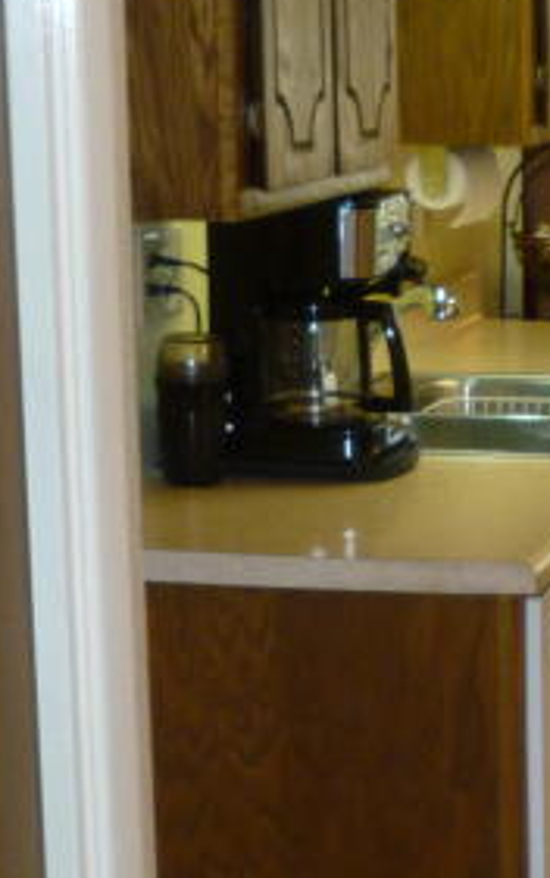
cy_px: 628
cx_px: 744
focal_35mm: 112
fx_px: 2682
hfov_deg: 11.4
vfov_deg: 18.5
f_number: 3.3
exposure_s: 1/30
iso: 125
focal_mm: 5.2
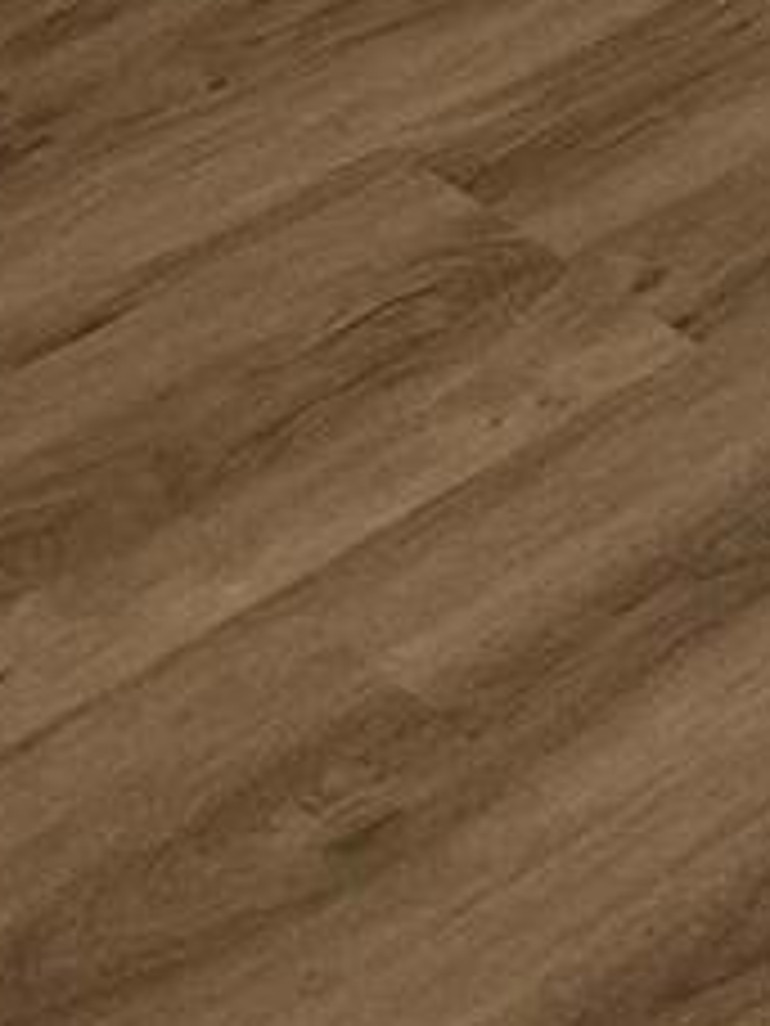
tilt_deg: -5.5
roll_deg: -2.5
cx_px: 2022
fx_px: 4805
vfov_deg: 9.3
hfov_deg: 8.2
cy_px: -2192
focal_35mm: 162
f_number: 1.78
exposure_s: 1/60
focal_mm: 6.86
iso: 200
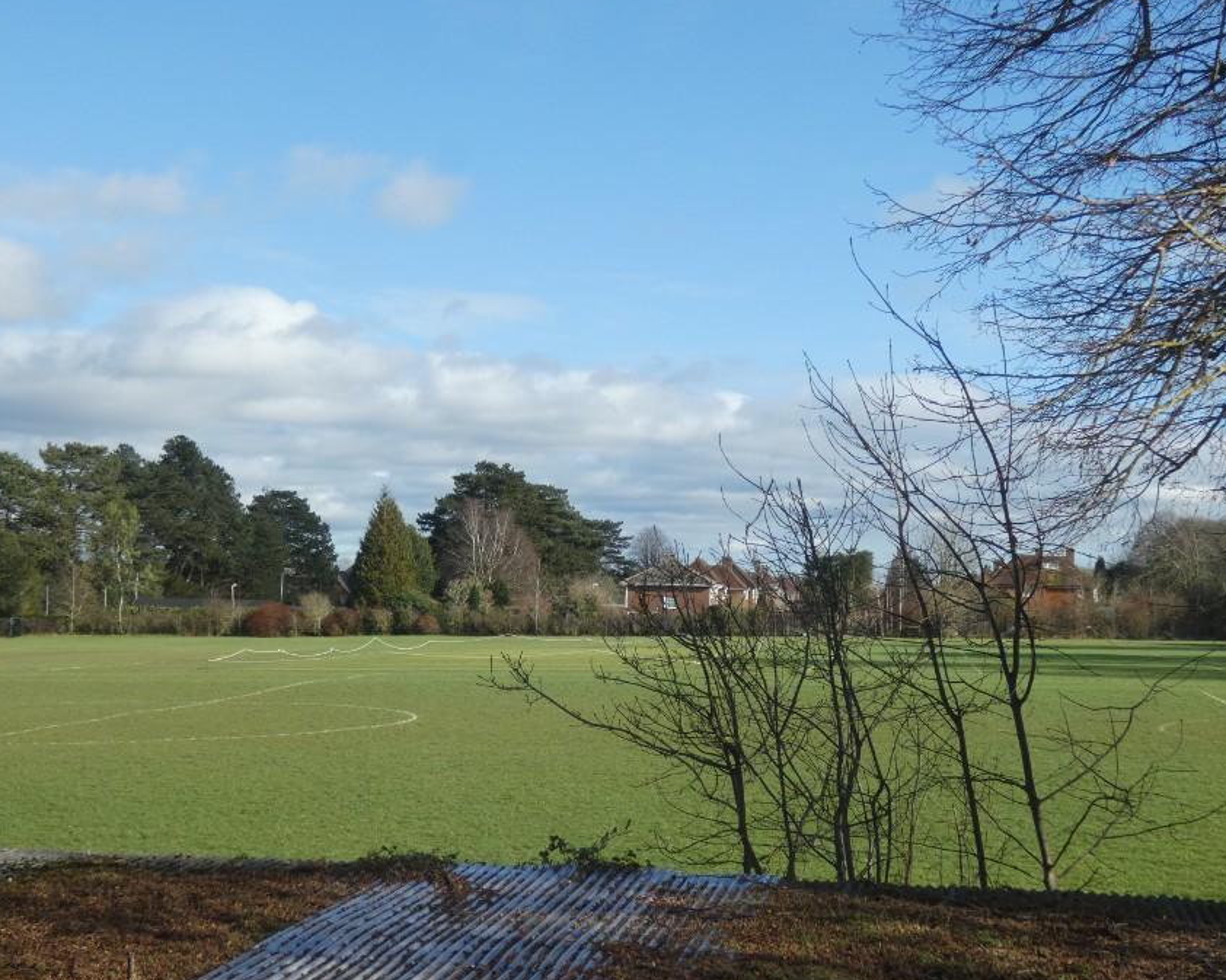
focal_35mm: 57
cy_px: 498
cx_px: 639
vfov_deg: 26.7
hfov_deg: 33.0
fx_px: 2068
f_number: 3.8
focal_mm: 8.6
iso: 80
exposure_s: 1/500
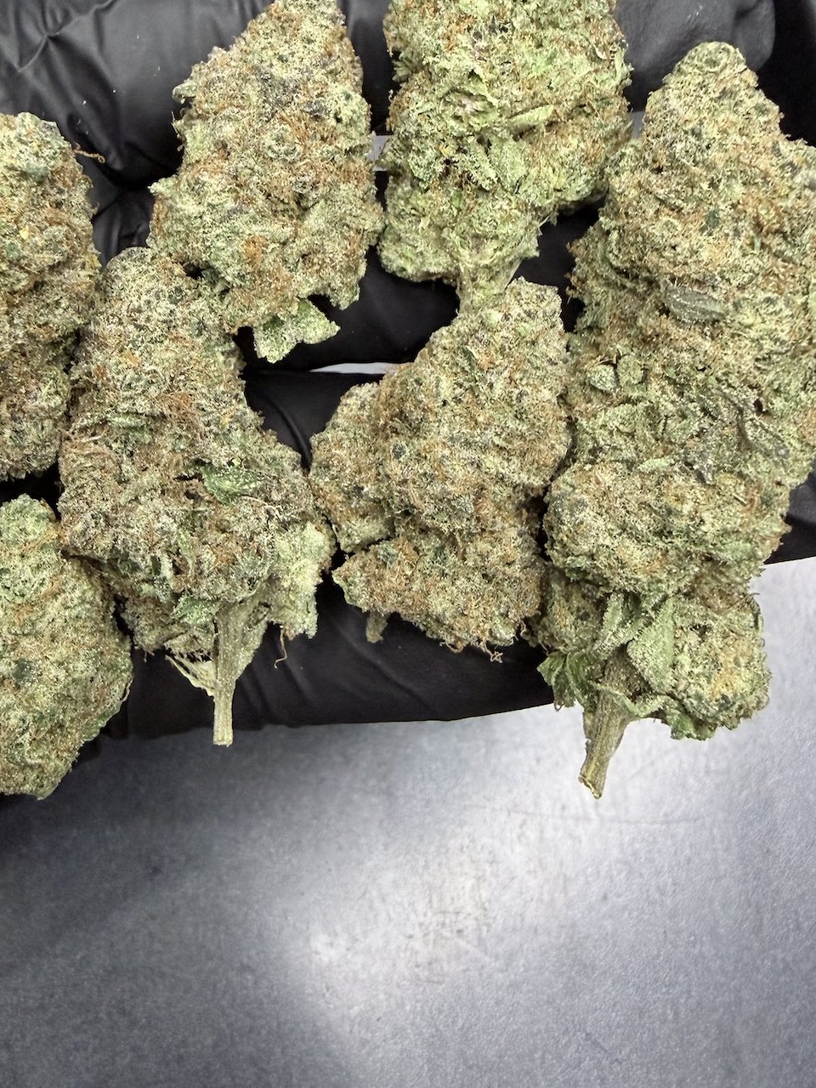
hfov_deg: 39.3
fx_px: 1131
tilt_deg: -67.4
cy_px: 362
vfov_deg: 50.4
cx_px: 290
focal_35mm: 36
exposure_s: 1/91
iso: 320
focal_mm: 2.22
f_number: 2.2
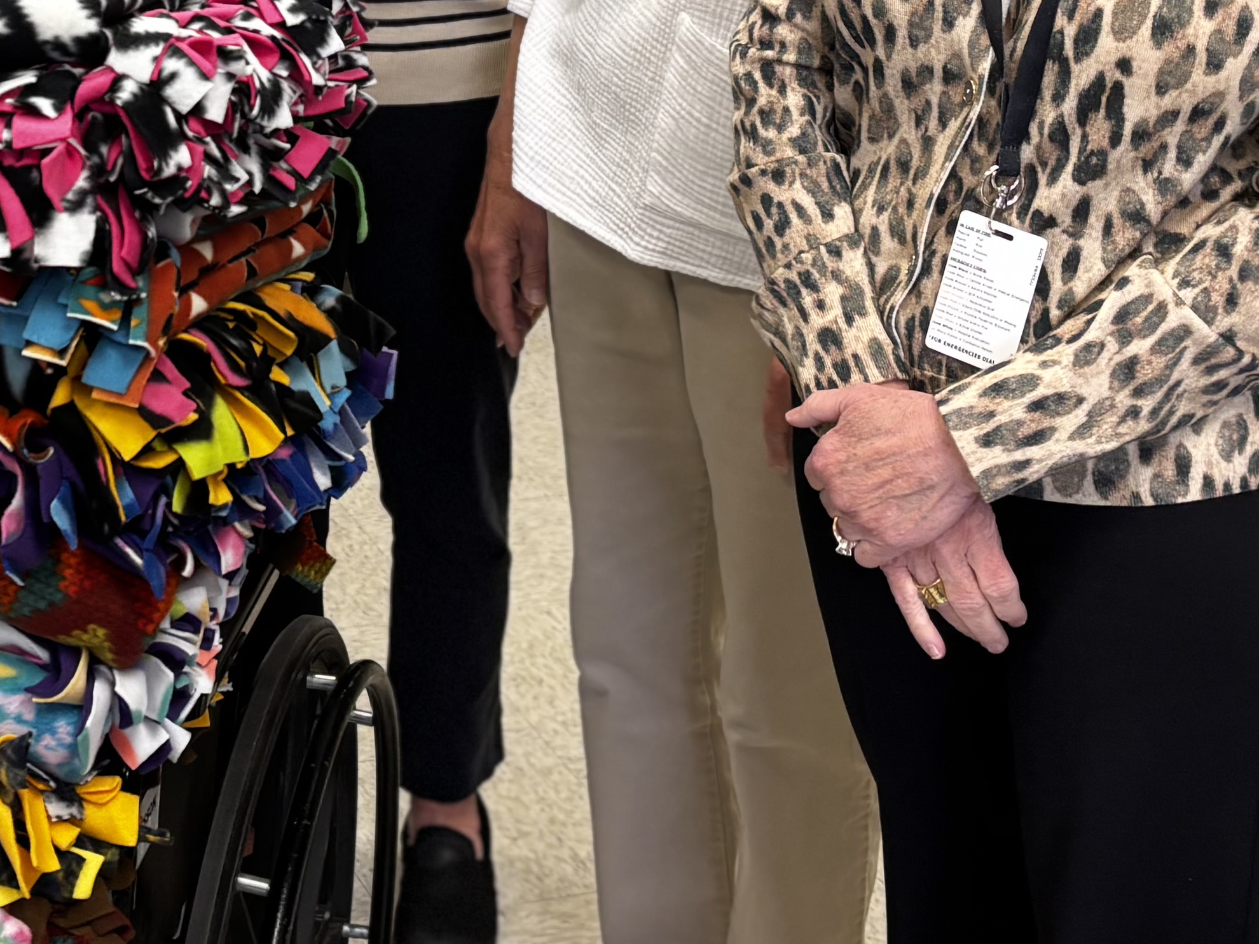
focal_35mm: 75
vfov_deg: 19.2
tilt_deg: -14.3
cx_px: 306
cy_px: 58
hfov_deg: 25.7
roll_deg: -2.8
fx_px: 2728
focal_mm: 5.96
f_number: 1.6
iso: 125
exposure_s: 1/60
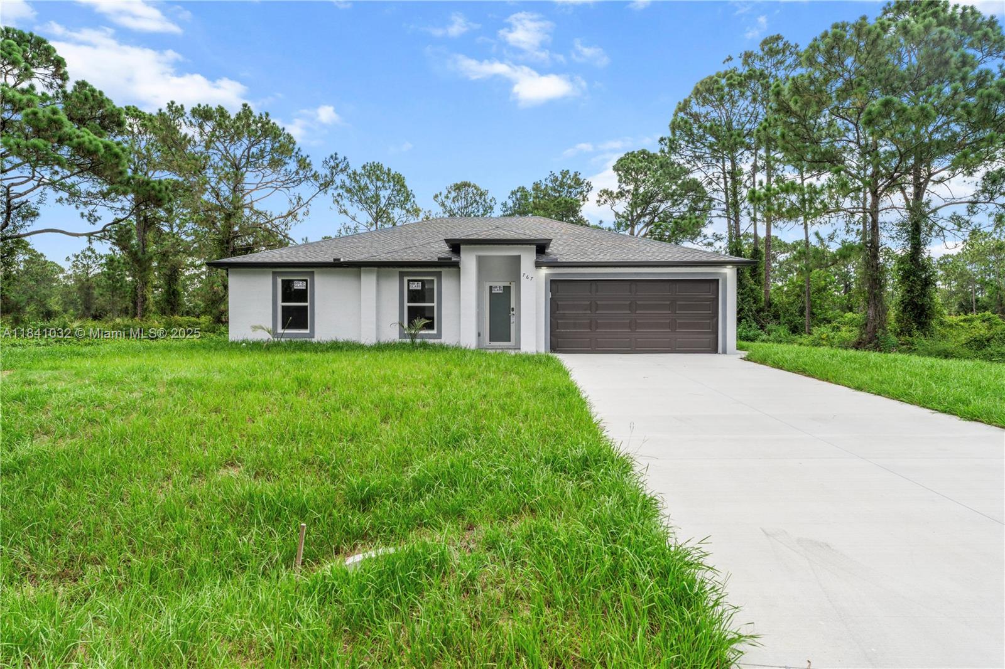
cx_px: 502
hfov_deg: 85.1
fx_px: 547
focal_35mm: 20
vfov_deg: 62.9
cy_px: 334
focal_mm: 19.6
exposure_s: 1/40
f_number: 11
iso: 100
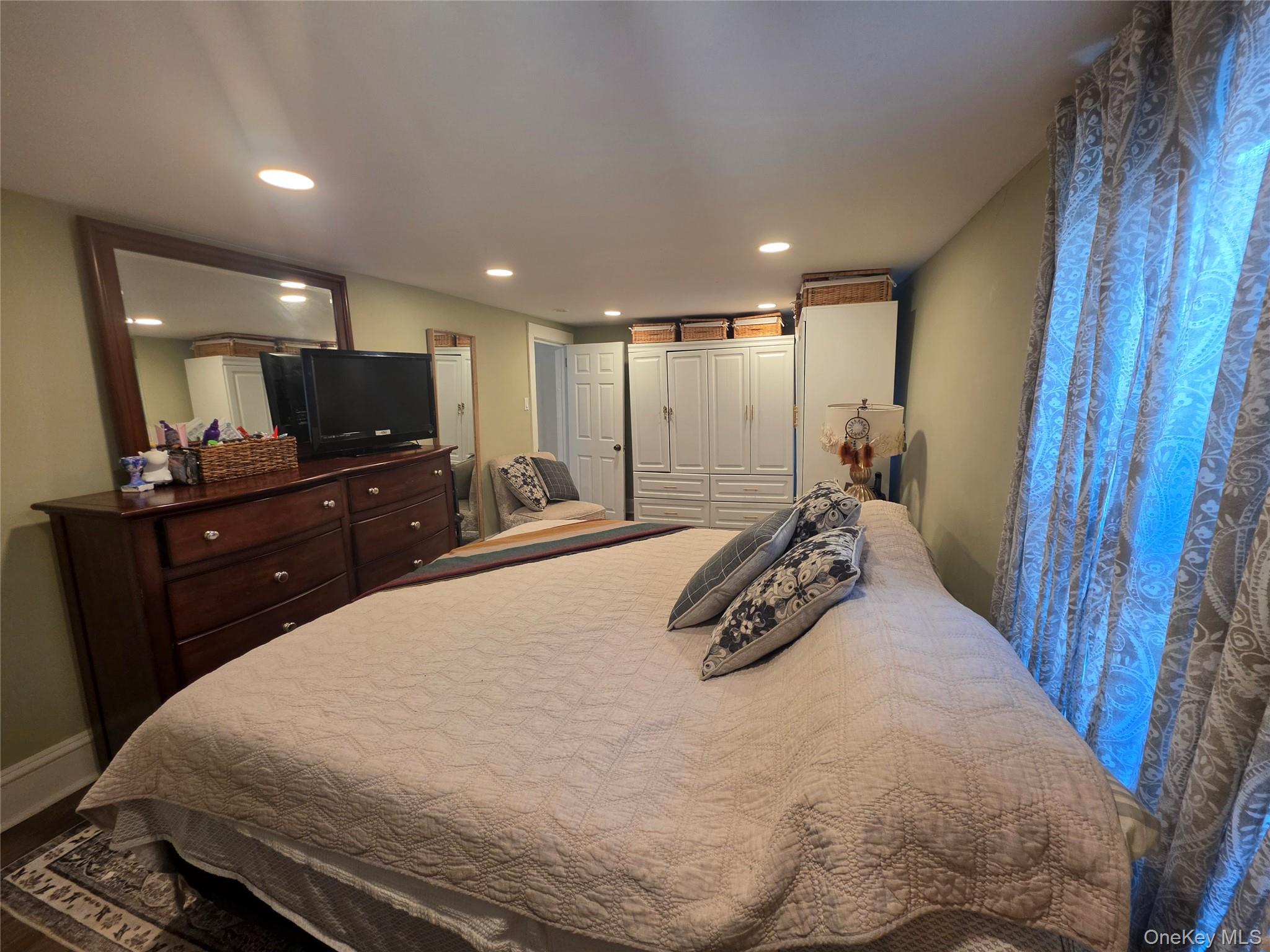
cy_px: 476
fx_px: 477
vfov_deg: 89.9
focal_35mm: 13
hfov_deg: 106.2
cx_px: 635
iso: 160
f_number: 1.9
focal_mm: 2.2
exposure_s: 1/120
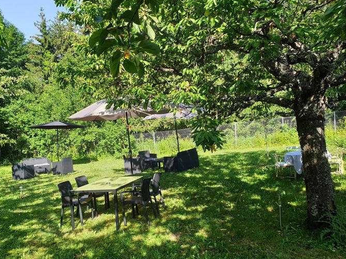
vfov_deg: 45.4
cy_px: 142
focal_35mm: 31
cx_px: 149
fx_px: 310
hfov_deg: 58.1
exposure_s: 1/492
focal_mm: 4.3
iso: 50
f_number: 2.4
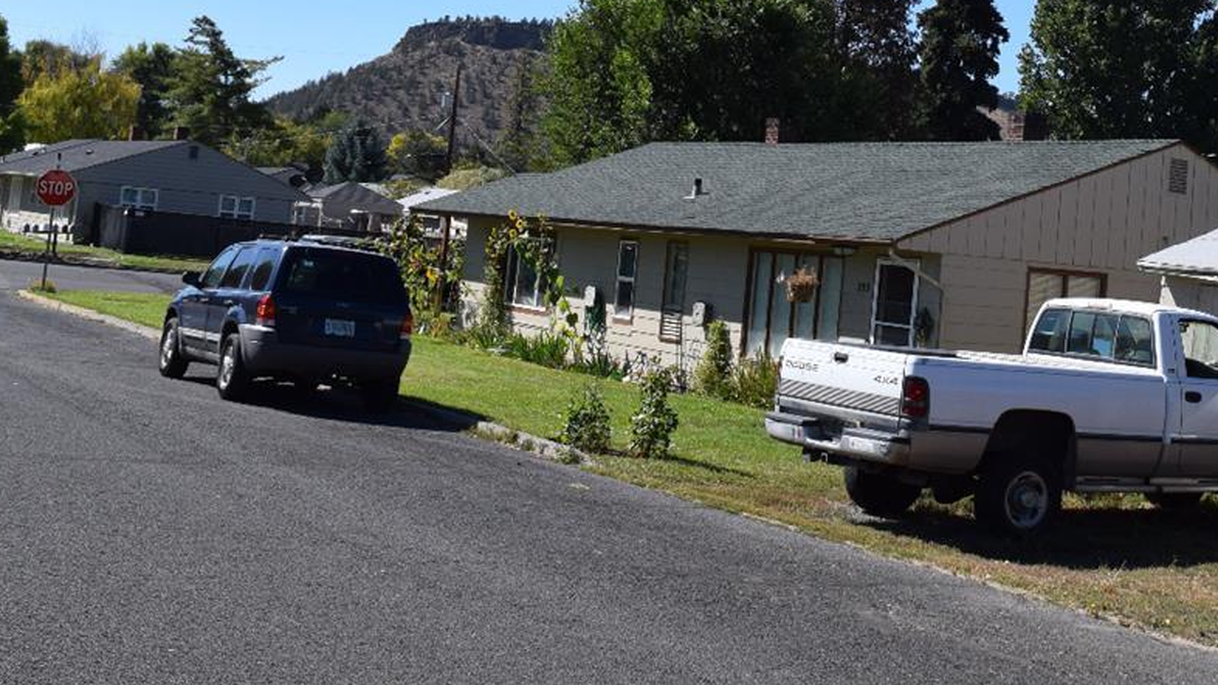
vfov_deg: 19.7
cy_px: 60
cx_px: 948
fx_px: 1938
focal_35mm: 60
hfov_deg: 34.0
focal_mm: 20
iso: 200
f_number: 10
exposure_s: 1/400
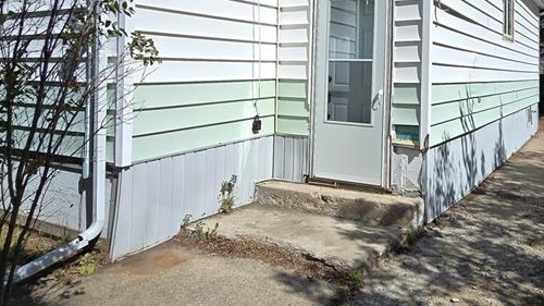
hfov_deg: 63.7
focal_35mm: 29
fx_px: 418
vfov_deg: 38.6
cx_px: 380
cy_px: 60
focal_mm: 2.2
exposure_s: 1/3273
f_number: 2.2
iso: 50
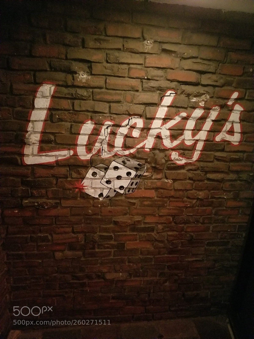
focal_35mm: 26
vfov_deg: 67.3
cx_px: 127
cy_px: 170
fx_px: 254
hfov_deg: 53.1
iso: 1600
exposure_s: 1/10
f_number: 1.7
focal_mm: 4.25
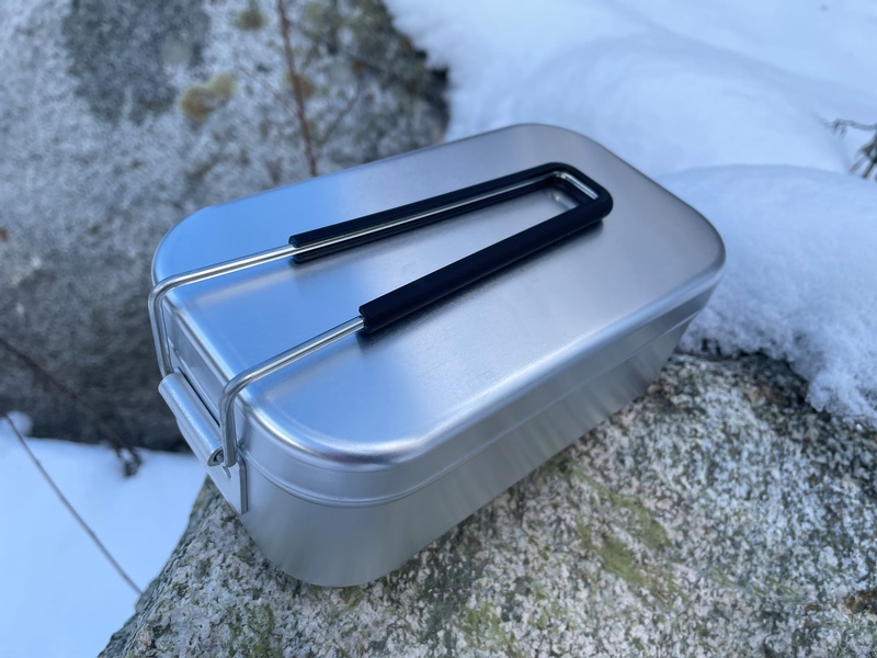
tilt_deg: -34.6
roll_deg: -5.8
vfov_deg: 53.1
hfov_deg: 67.3
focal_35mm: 26
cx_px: 438
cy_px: 329
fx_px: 659
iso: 32
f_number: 1.6
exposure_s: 1/1082
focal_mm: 4.2
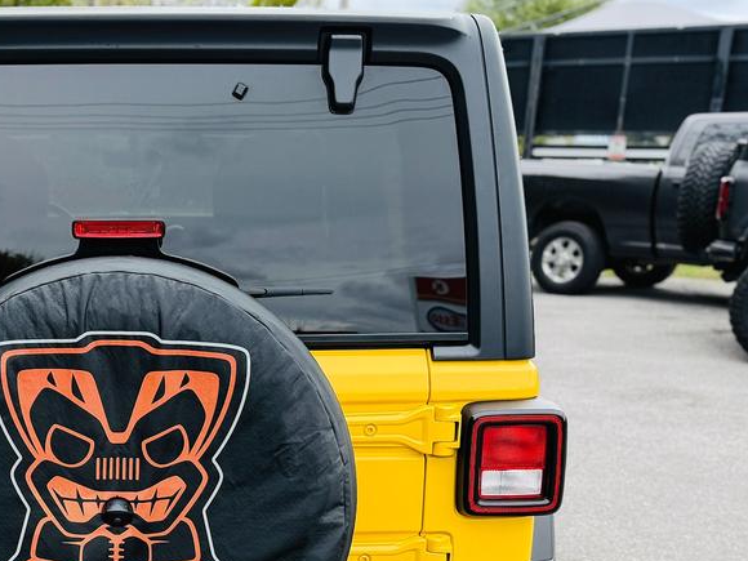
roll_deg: -1.7
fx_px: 1145
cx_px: 130
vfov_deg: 26.9
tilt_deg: -14.2
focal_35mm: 53
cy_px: 464
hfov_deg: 34.8
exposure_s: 1/765
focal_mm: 6.76
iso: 100
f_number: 1.78
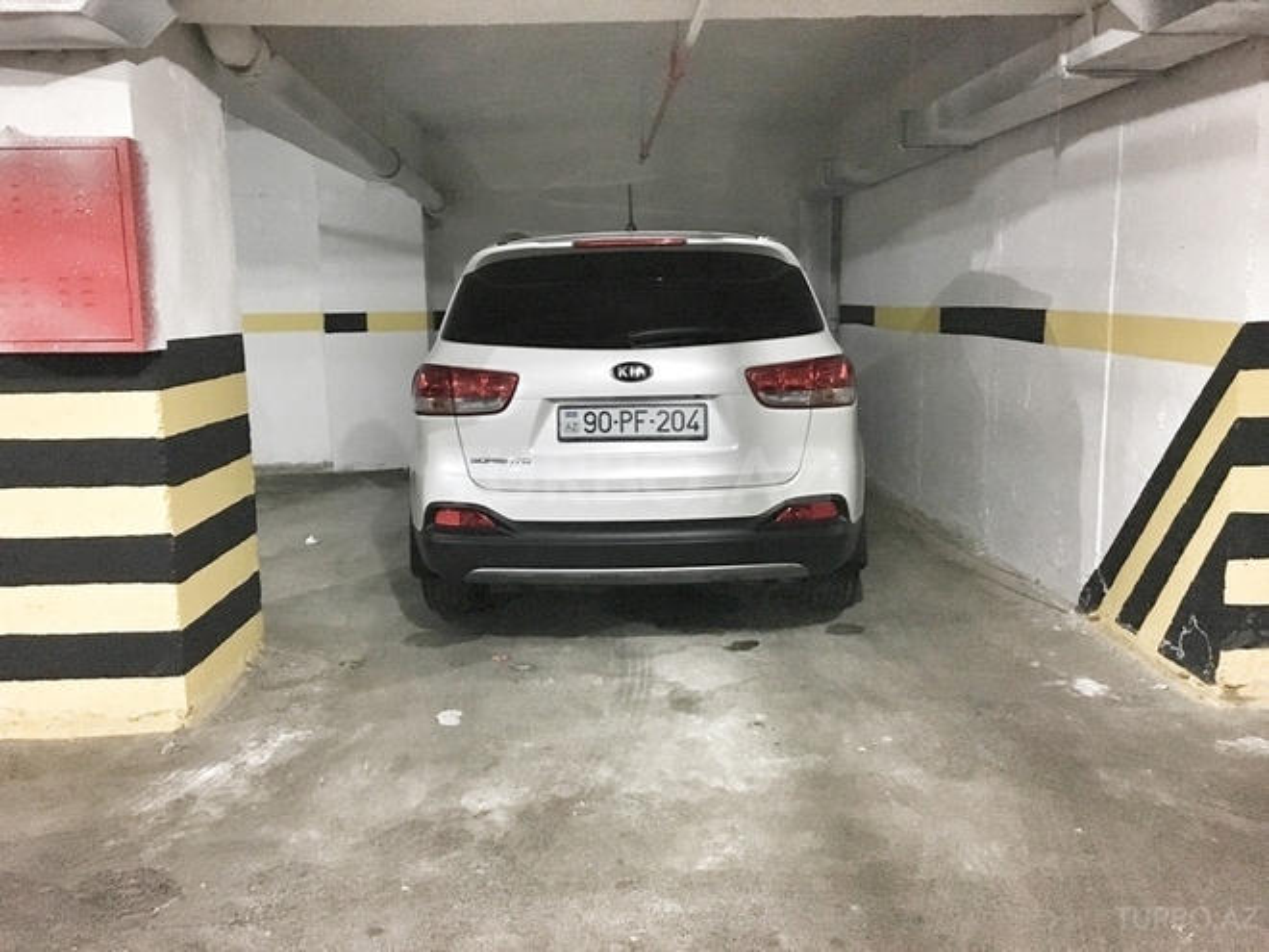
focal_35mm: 29
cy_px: 476
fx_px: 1063
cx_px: 634
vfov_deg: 48.2
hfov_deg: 61.7
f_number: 2.2
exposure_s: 1/17
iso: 800
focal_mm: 4.15
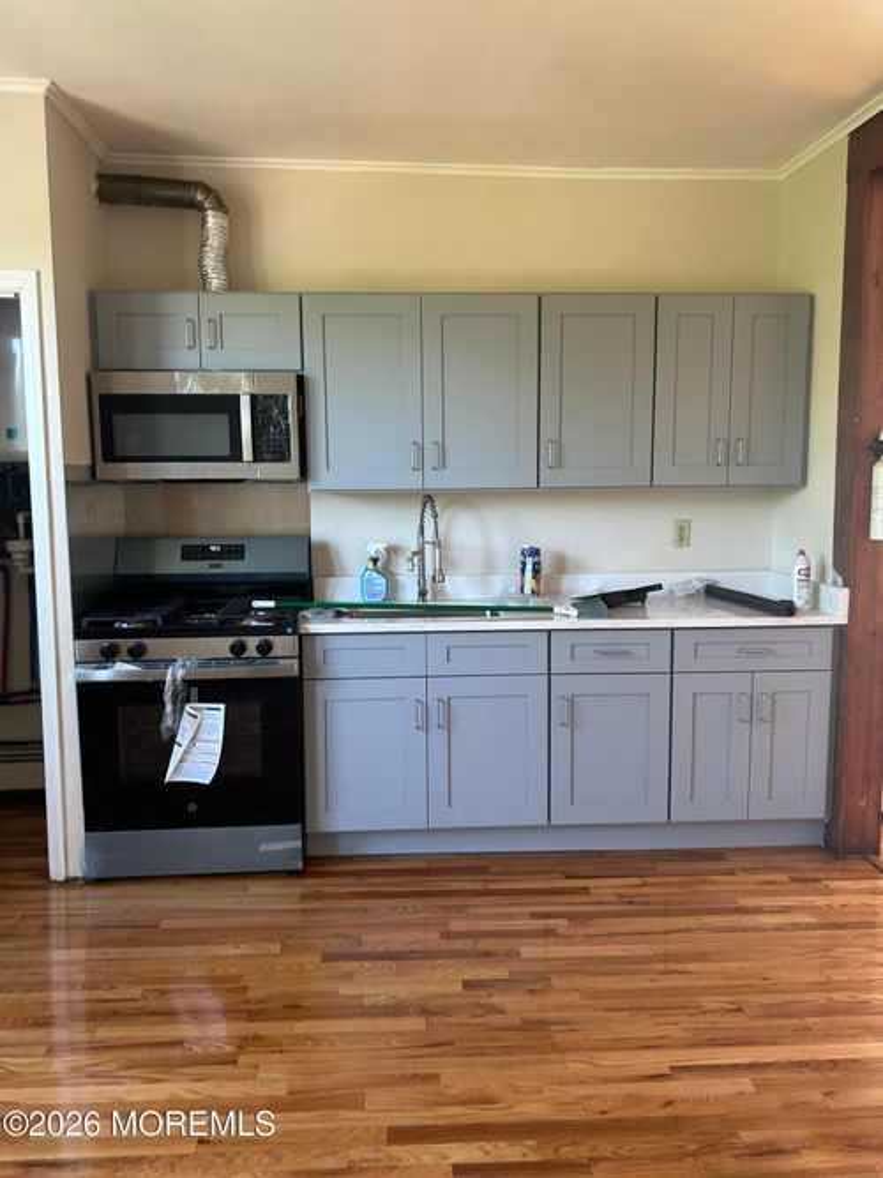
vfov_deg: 67.3
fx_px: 885
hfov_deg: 53.0
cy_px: 589
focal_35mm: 26
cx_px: 442
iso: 125
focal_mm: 5.7
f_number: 1.5
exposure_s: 1/83
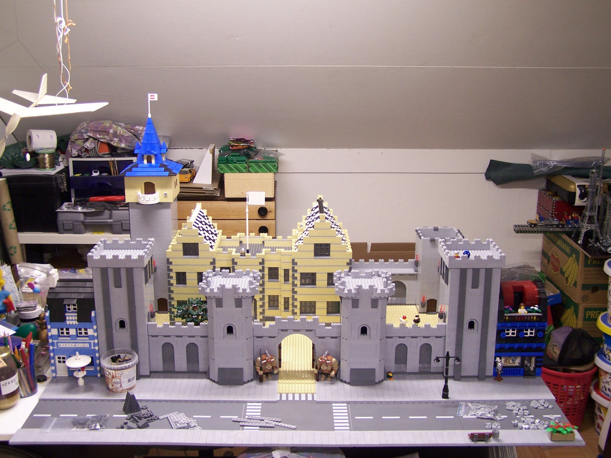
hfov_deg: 46.8
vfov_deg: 36.0
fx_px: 706
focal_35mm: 40
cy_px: 229
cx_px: 306
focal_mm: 6.7
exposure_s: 1/6
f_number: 2.8
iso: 80
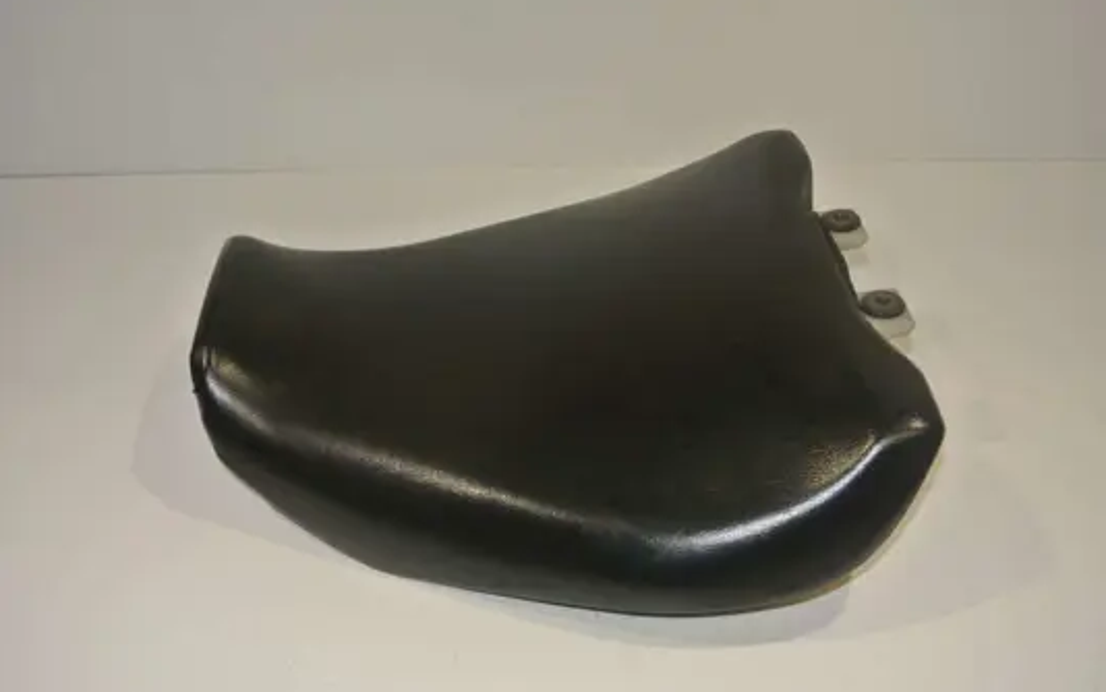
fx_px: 1146
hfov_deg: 51.5
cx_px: 553
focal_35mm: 38
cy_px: 354
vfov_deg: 33.6
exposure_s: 1/60
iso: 200
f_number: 4
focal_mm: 14
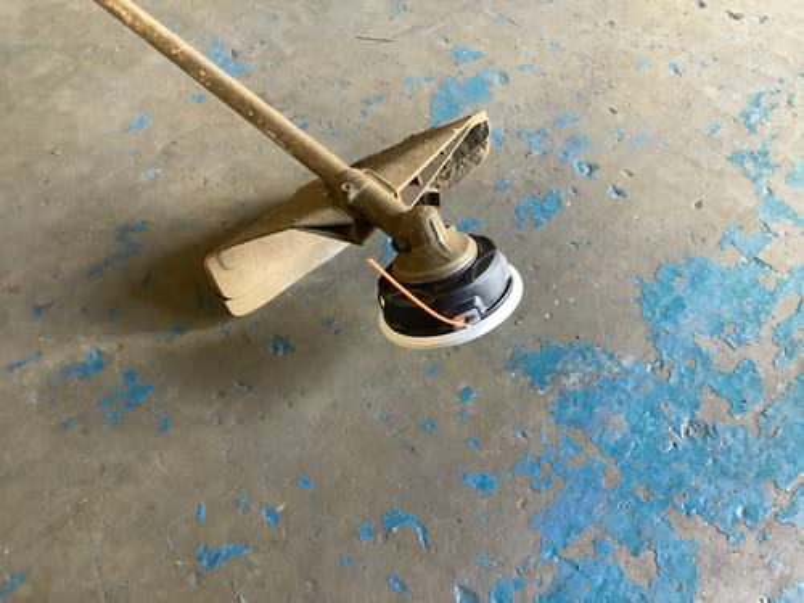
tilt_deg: -53.6
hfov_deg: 58.4
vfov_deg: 45.4
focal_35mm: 31
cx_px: 402
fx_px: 720
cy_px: 302
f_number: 2.4
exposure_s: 1/33
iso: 250
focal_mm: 3.3
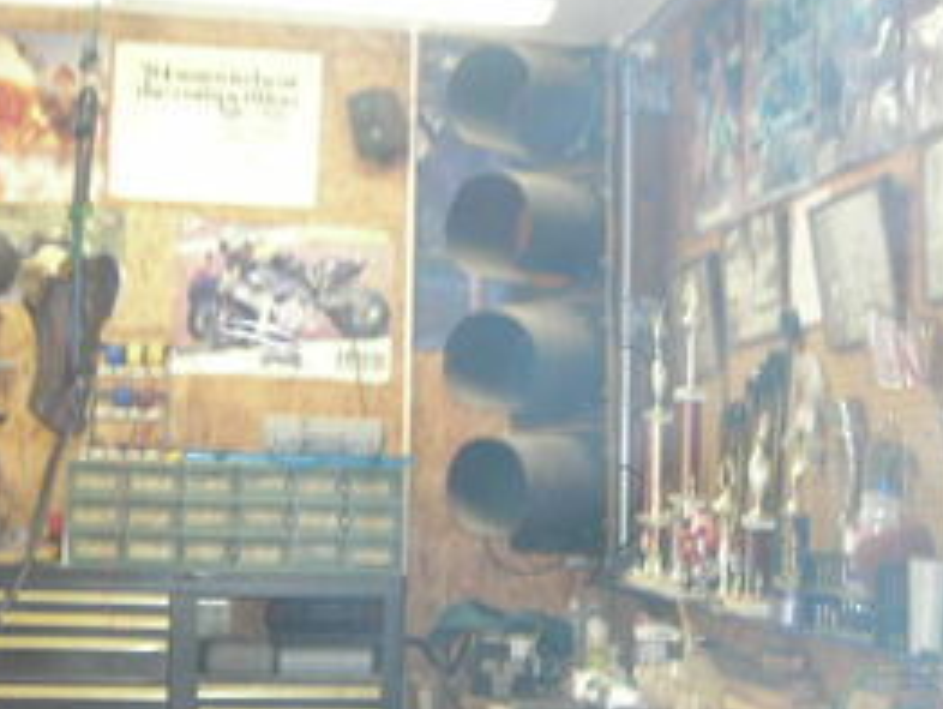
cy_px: 453
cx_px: 561
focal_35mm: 58
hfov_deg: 33.1
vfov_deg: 25.2
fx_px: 1581
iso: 200
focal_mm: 6.3
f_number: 3.2
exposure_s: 1/12.1
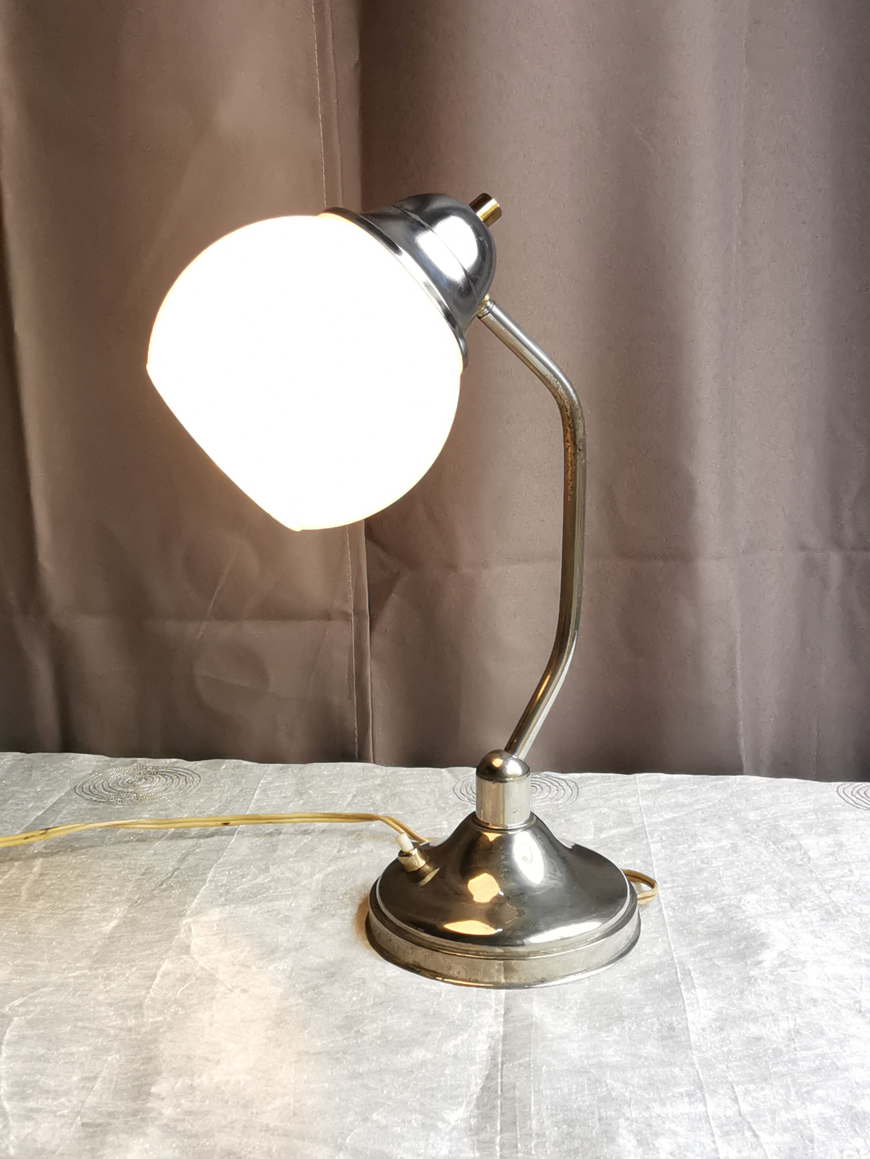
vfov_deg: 45.8
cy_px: 580
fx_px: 1374
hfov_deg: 35.1
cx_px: 435
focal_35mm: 41
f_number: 2.2
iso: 80
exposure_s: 1/50
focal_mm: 2.26
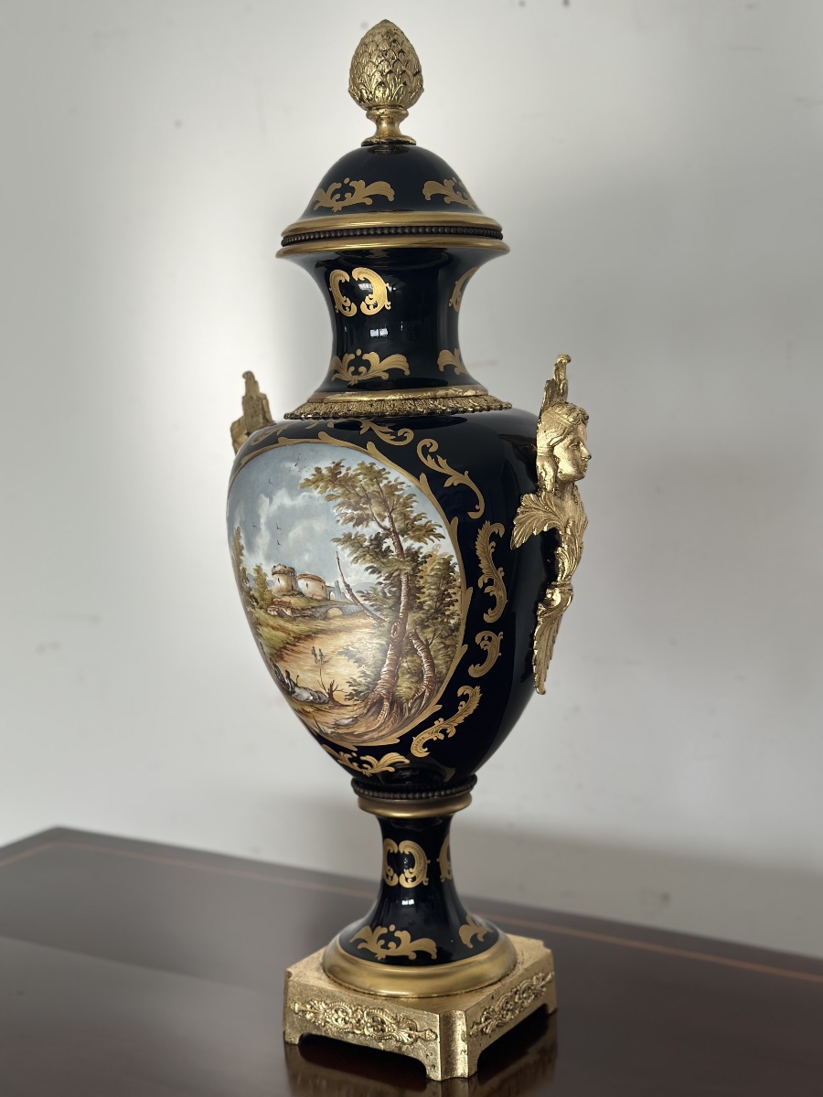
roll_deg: +3.0
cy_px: 548
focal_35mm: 48
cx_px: 412
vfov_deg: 39.7
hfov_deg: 30.3
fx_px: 1522
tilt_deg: -3.4
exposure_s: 1/121
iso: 80
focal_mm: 6.86
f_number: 1.78
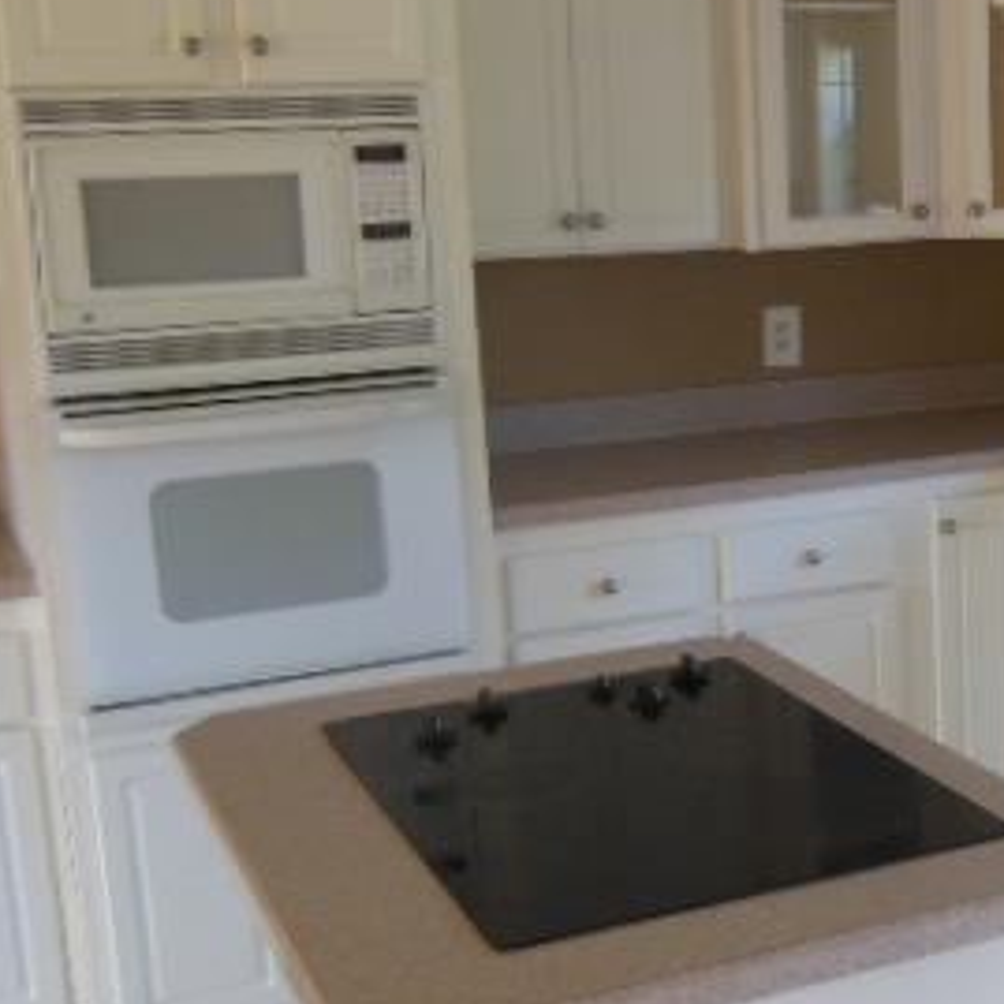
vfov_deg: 28.1
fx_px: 2002
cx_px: 985
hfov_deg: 26.7
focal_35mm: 61
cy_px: 537
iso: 400
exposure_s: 1/30
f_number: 3.7
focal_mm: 5.2
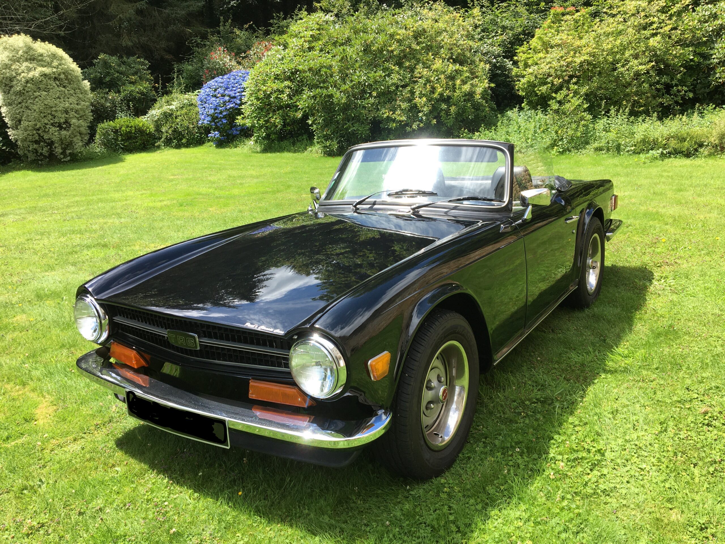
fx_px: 607
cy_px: 272
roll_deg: -1.8
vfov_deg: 48.2
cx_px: 362
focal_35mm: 29
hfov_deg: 61.7
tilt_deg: -16.0
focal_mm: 4.15
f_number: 2.2
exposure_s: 1/553
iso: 25
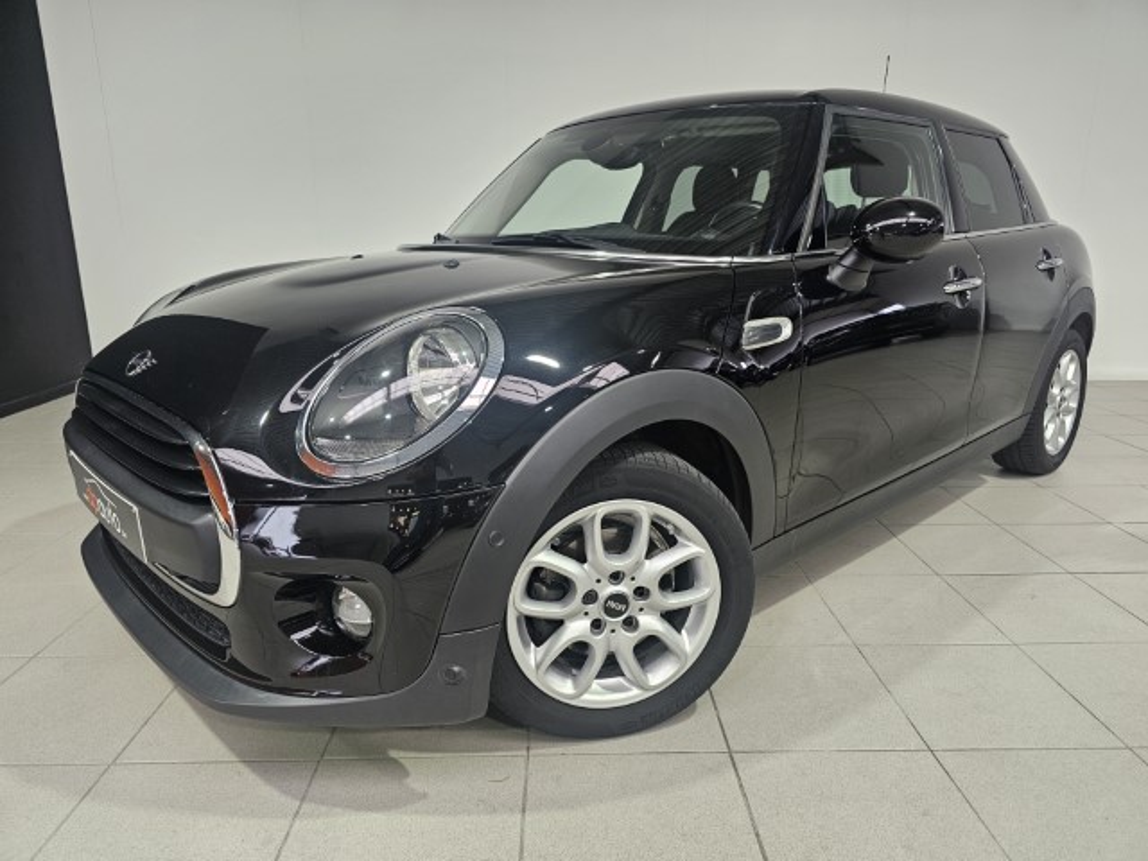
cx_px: 574
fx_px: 763
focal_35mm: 23
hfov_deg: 73.9
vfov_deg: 58.9
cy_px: 430
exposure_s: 1/100
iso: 100
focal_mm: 6.3
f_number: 1.7
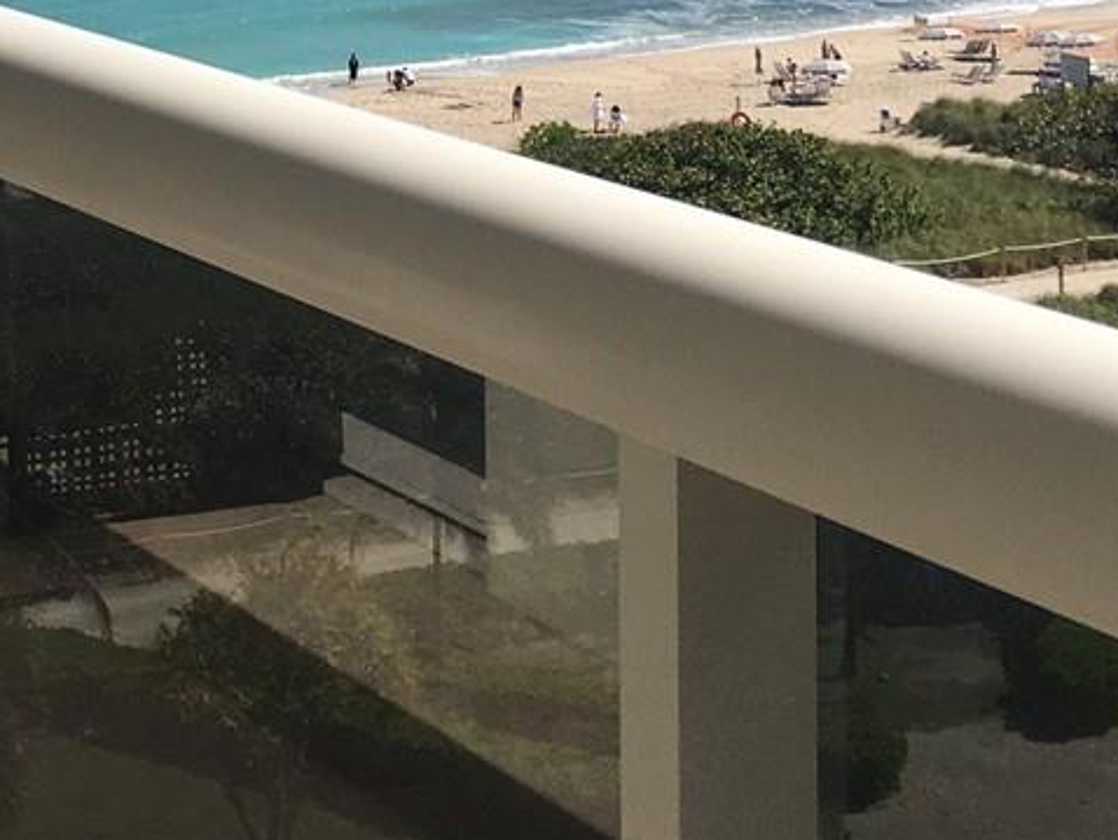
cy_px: -325
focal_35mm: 97
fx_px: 3134
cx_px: -159
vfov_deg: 14.5
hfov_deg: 19.3
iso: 25
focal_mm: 4.15
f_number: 2.2
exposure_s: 1/2079
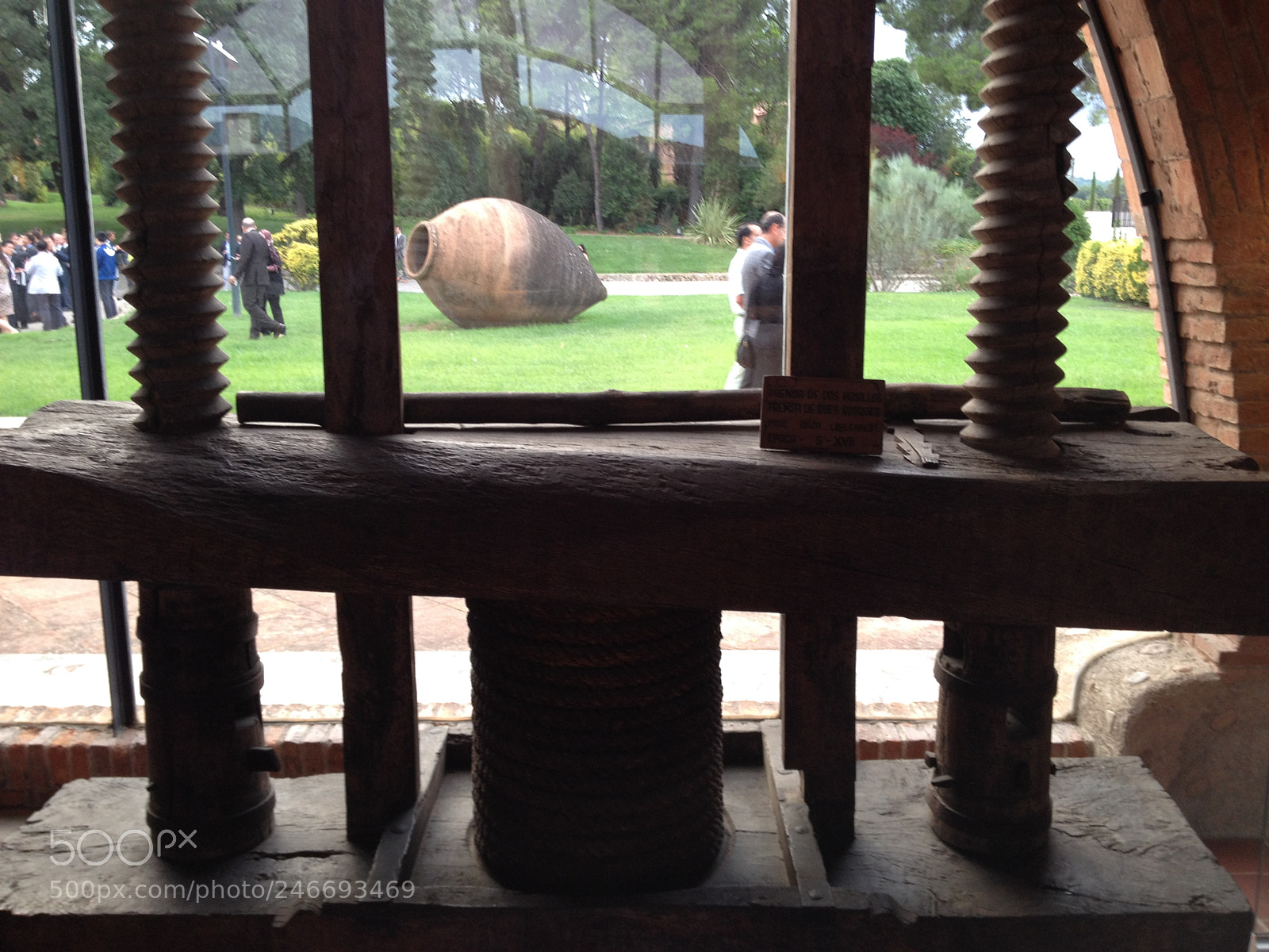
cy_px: 476
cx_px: 634
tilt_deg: -16.9
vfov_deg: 40.7
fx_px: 1283
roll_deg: -0.2
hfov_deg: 52.6
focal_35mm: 35
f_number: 2.4
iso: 50
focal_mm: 4.28
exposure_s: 1/20
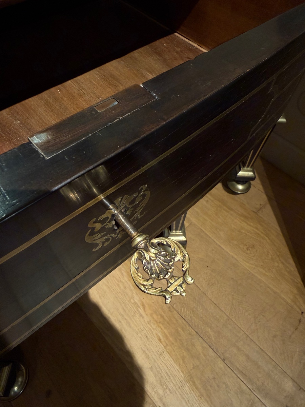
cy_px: 204
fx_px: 282
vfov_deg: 71.6
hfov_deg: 56.8
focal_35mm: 24
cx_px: 152
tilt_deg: -53.4
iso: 200
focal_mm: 2.22
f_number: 2.2
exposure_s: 1/50
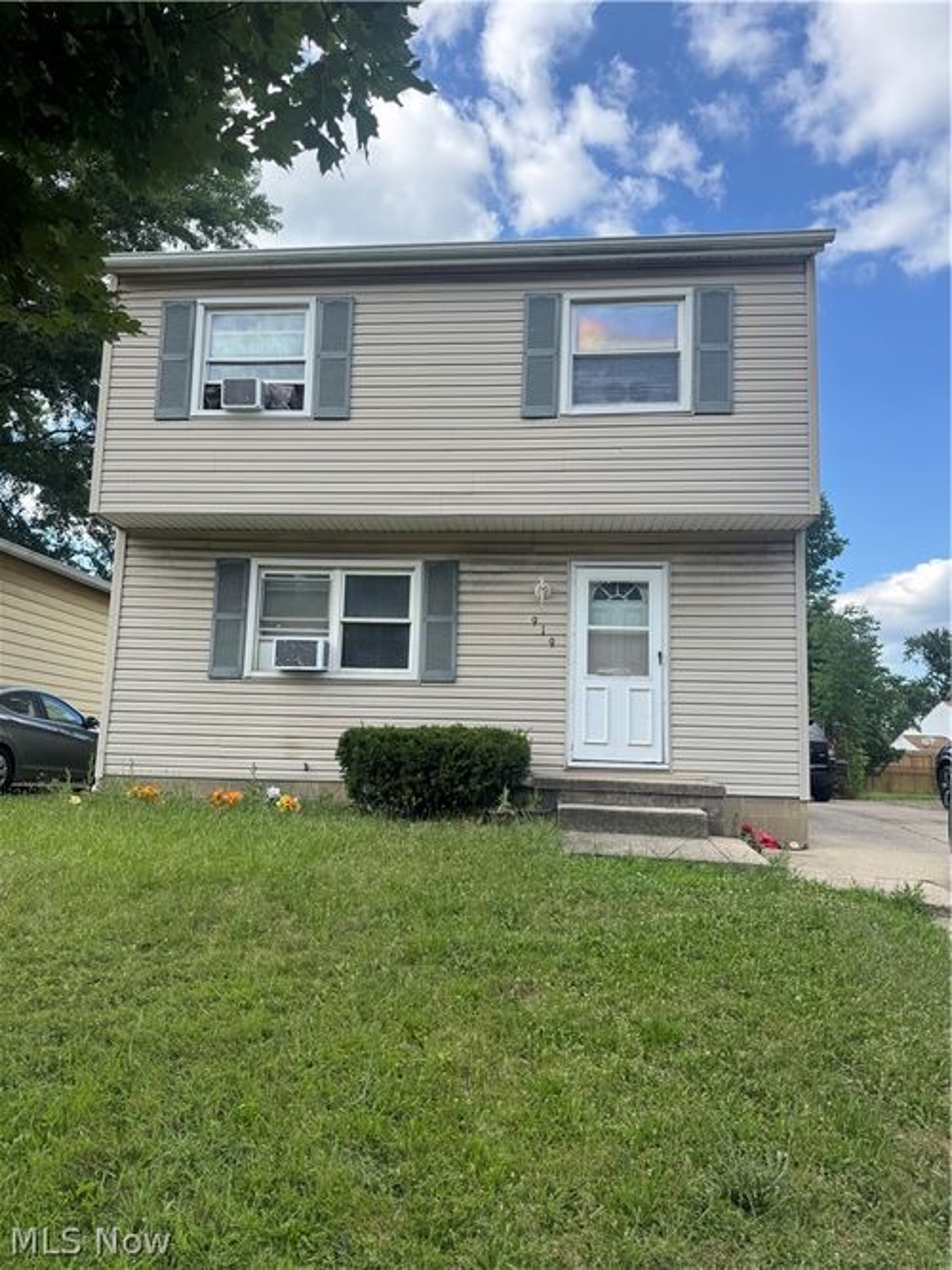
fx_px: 880
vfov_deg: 71.6
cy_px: 635
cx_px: 476
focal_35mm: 24
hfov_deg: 56.8
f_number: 1.78
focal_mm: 6.76
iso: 80
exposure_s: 1/1524
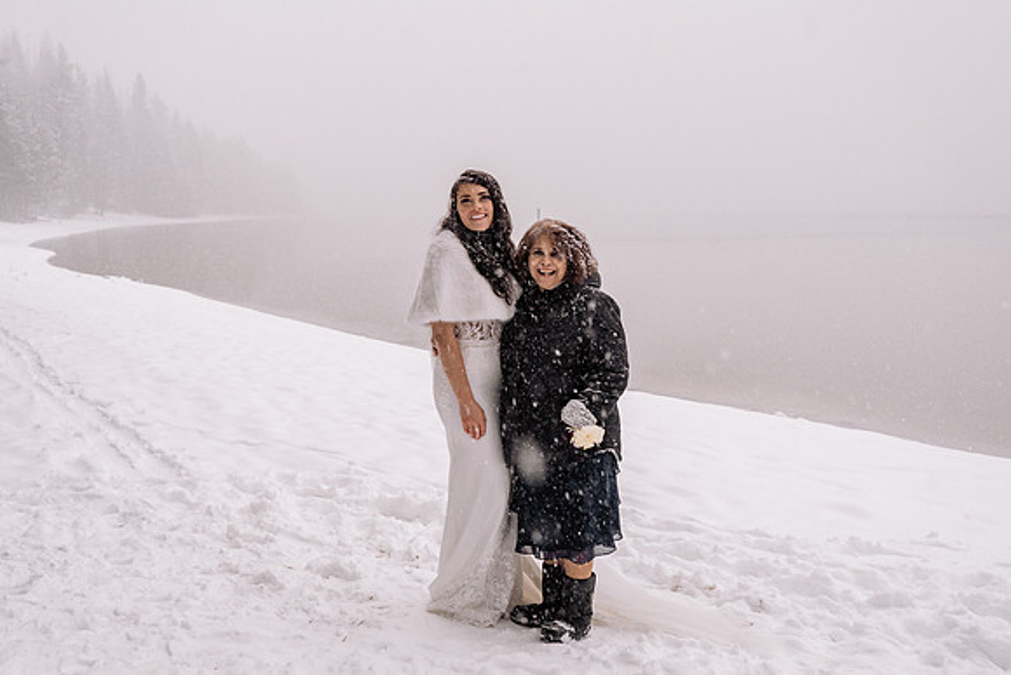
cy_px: 338
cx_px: 506
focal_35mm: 36
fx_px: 1003
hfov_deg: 53.5
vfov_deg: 37.2
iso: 1250
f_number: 5
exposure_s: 1/250
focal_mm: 35
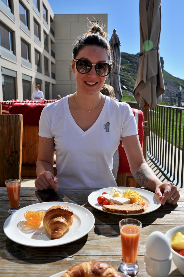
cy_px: 138
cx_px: 92
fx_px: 261
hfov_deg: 38.8
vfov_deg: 55.8
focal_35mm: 34
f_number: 11
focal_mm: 34
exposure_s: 1/500
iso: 250
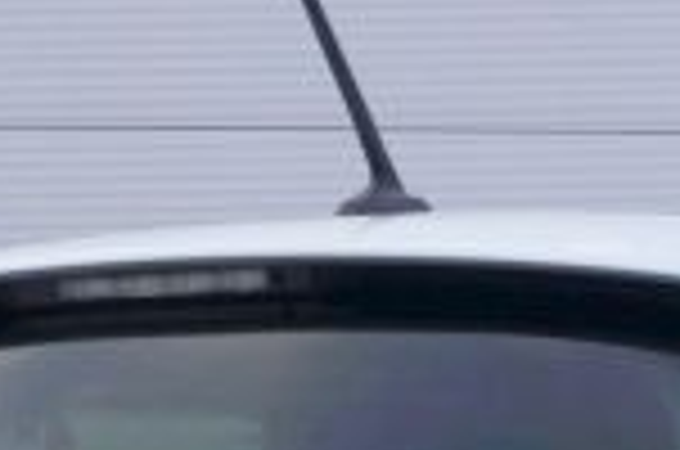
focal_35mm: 265
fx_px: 4995
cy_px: 860
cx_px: 694
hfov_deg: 7.7
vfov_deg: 5.1
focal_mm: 26
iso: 100
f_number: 6.3
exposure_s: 1/160
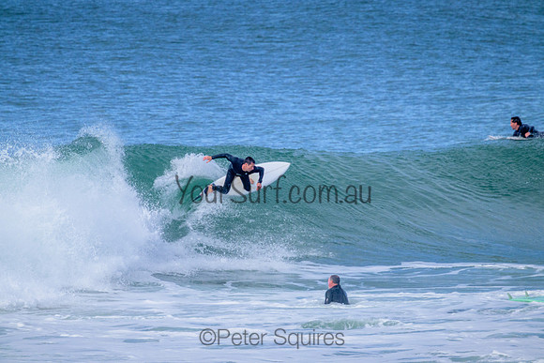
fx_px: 12091
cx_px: 272
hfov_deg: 2.6
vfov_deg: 1.7
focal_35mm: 800
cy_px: 182
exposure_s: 1/2000
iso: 1600
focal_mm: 800
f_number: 11
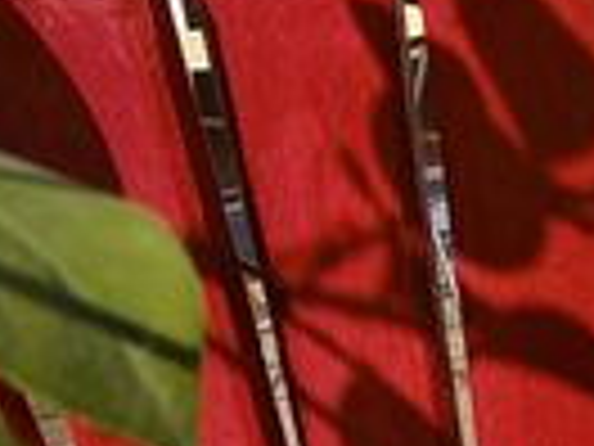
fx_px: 2608
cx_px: 1040
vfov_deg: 9.7
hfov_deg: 12.0
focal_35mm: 152
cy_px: 455
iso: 50
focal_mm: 4.6
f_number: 2
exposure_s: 1/1053
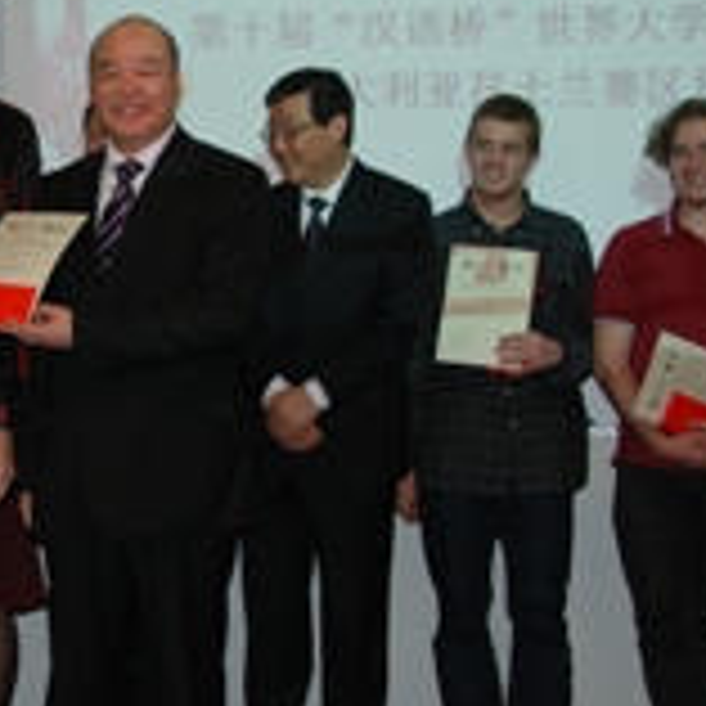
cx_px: 54
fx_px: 1800
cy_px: 387
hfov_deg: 21.6
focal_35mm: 78
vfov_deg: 22.2
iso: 200
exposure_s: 1/60
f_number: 3.8
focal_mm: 24
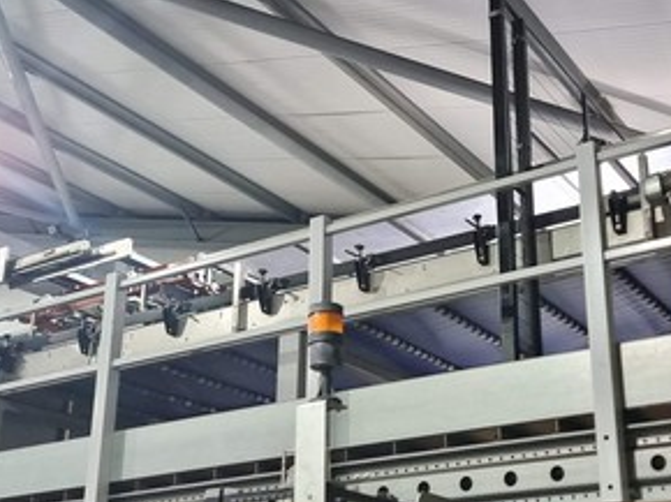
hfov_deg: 35.9
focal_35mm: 53
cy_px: 278
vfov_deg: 27.5
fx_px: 1027
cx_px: 433
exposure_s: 1/50
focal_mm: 6.7
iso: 400
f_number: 1.8
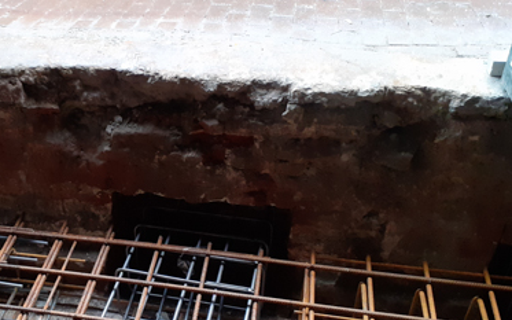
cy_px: 206
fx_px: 642
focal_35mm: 46
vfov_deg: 27.9
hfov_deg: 42.0
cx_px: 119
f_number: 1.9
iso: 200
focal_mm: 3.6
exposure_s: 1/50
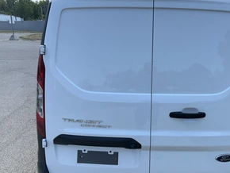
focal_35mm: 40
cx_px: 144
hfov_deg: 46.3
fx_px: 266
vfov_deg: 35.9
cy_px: 102
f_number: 1.8
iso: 25
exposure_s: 1/997
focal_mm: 3
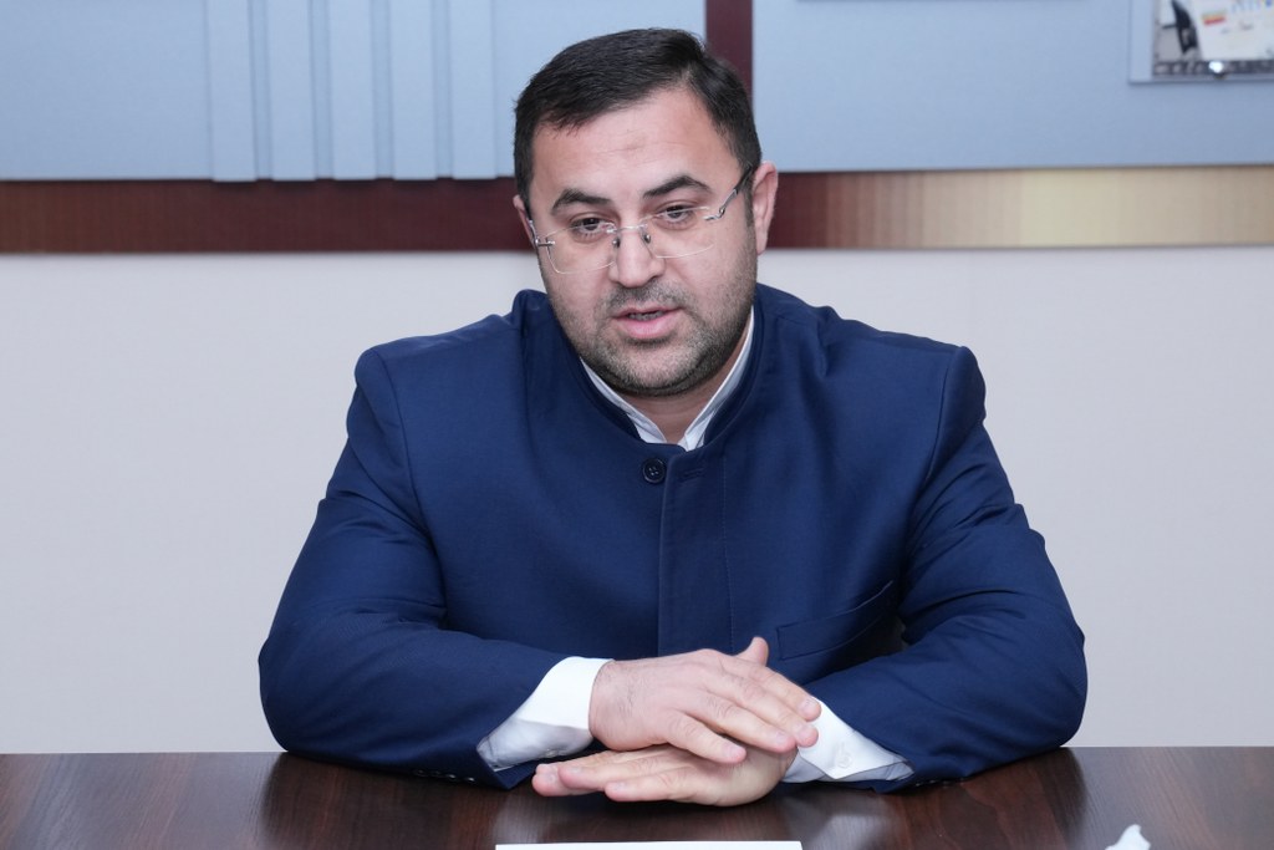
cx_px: 637
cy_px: 425
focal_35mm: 103
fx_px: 3645
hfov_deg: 19.8
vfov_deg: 13.3
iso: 1600
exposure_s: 1/200
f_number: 5
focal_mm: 69
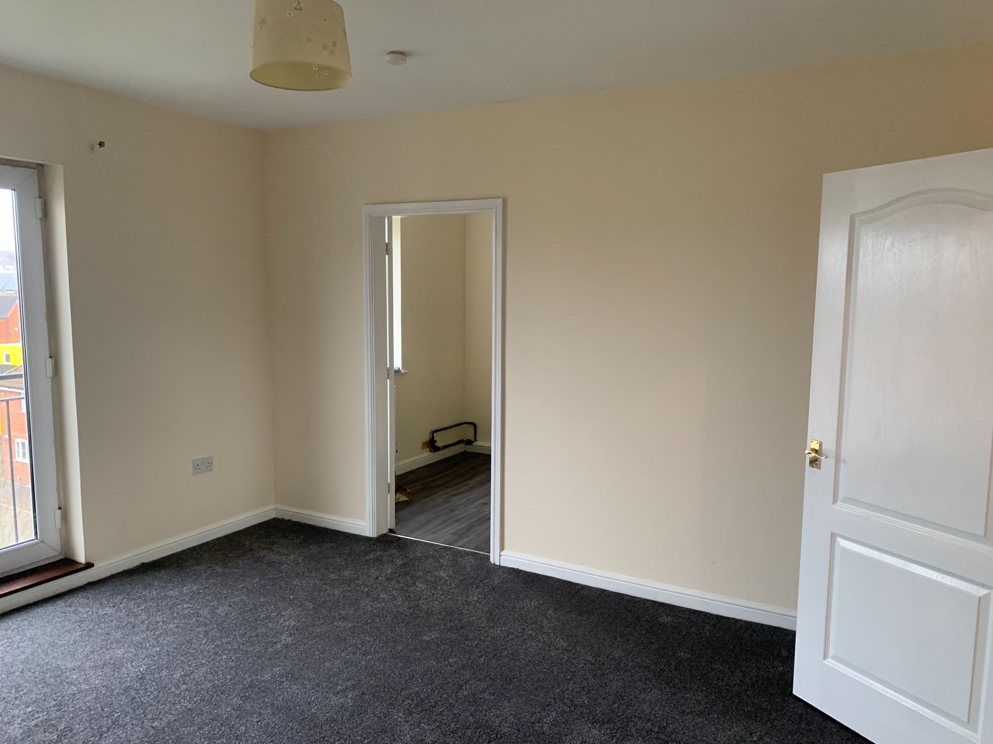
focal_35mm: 26
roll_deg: -0.6
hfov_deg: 67.3
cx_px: 496
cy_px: 372
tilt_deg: -6.4
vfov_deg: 53.1
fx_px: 746
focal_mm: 4.25
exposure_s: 1/60
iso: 200
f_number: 1.8
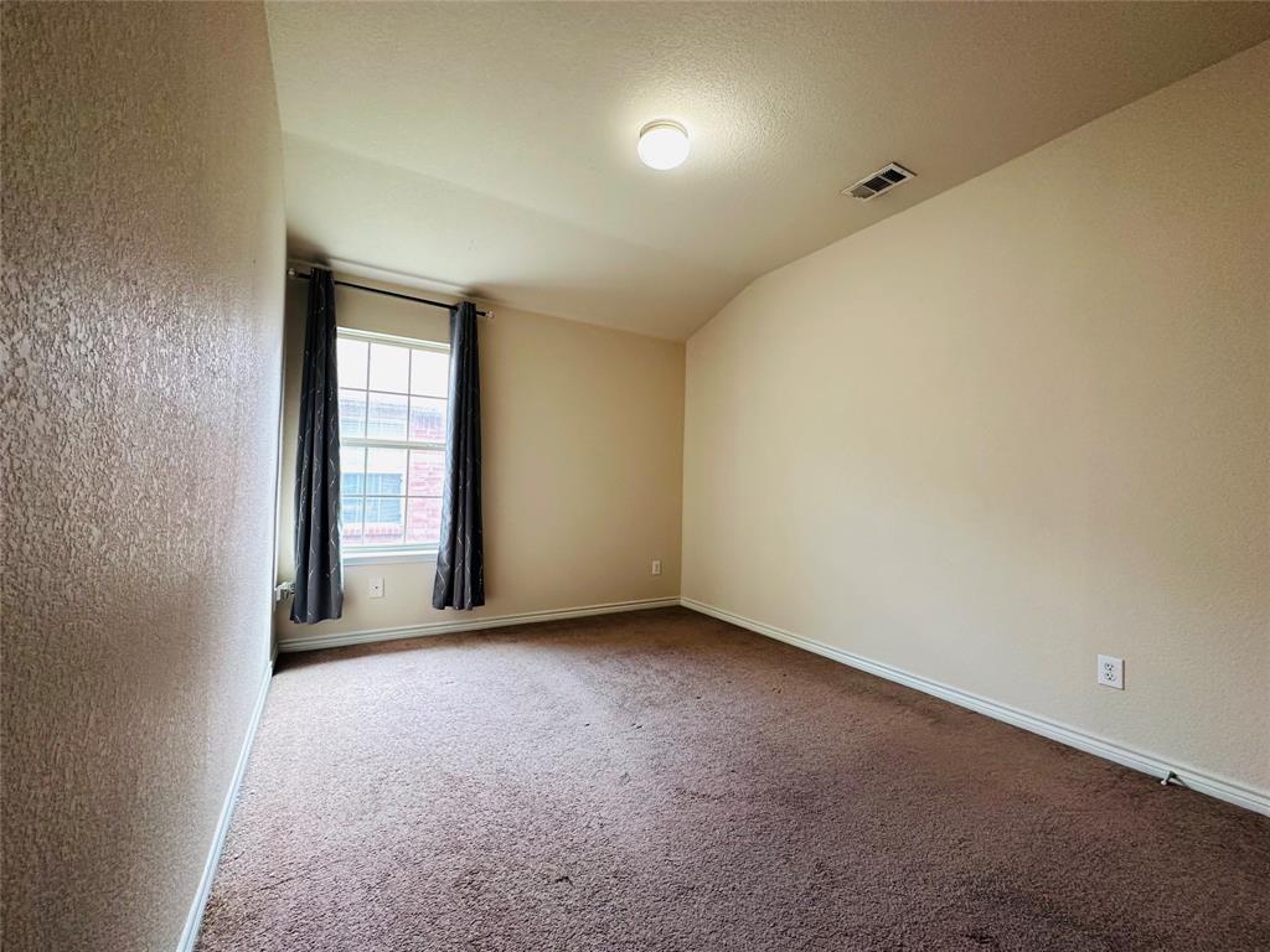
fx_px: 514
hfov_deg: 102.1
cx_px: 635
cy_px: 476
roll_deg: -1.1
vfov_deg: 85.7
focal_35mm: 14
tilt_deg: +0.7
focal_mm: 2.22
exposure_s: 1/60
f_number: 2.2
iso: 160
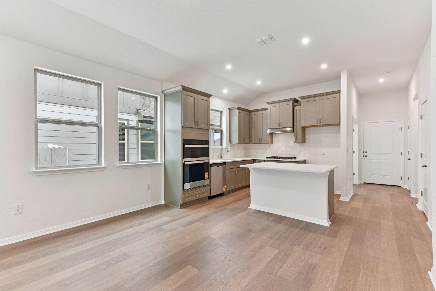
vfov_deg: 73.8
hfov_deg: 96.7
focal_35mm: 16
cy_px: 146
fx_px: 194
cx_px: 218
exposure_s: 1/30
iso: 400
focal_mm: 16
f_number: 9
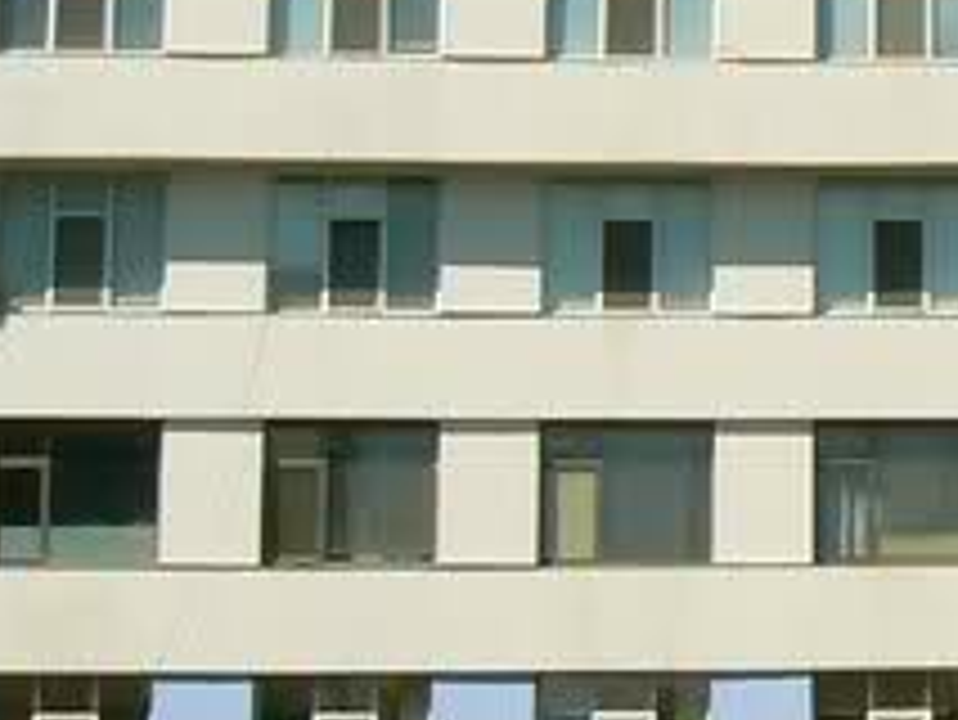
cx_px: 1610
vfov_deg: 8.5
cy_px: -68
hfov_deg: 10.8
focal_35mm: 173
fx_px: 4790
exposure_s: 1/500
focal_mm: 6
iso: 80
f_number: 8
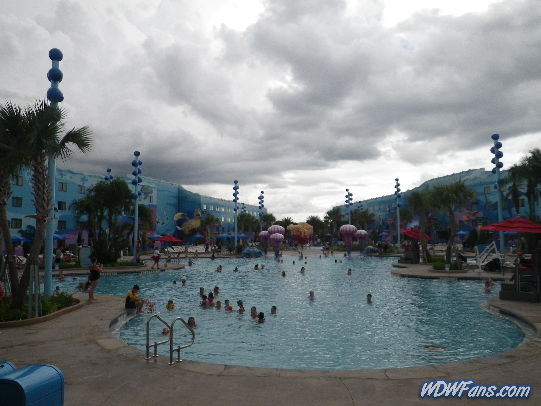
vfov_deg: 49.7
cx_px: 270
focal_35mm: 28
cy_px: 203
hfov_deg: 63.4
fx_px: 438
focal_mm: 5
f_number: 3.5
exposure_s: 1/320
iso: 80
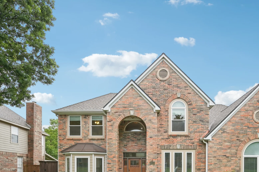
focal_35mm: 23
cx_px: 141
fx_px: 165
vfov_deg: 52.5
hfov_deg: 76.0
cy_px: 130
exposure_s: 1/100
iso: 250
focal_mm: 14
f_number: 9
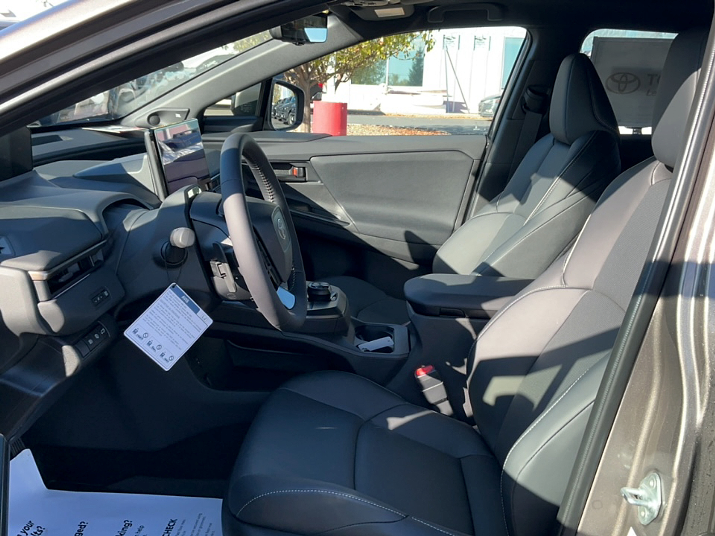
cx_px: 358
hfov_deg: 60.0
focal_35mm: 30
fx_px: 620
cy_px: 268
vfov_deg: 46.8
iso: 20
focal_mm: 3
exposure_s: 1/201
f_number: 1.8
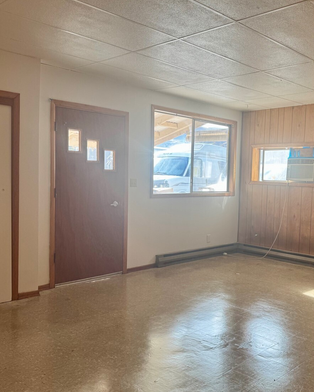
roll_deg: -1.9
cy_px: 195
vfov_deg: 52.8
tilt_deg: -3.9
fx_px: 395
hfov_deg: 42.8
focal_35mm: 34
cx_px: 210
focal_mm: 6.76
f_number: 1.78
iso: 80
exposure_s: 1/120
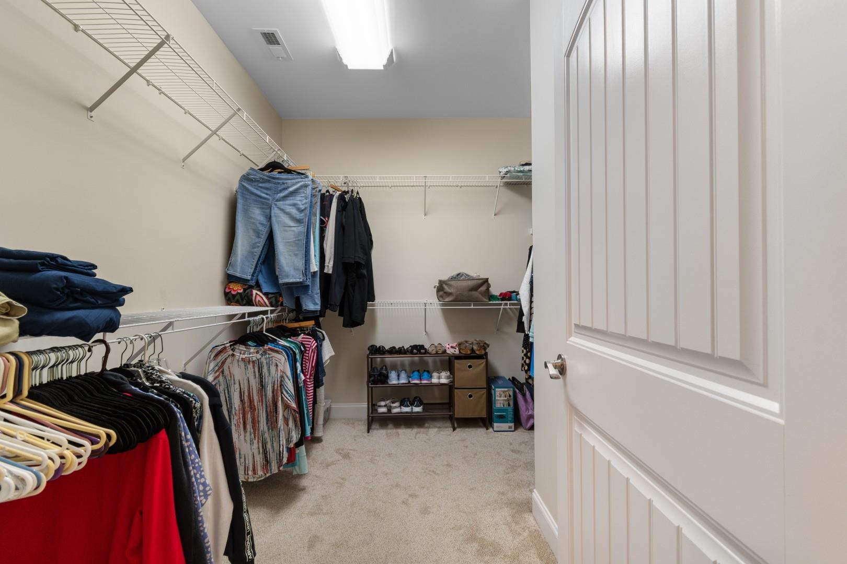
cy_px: 282
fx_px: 353
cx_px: 424
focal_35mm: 15
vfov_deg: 77.3
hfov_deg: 100.4
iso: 100
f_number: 4.5
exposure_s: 1/10
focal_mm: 10
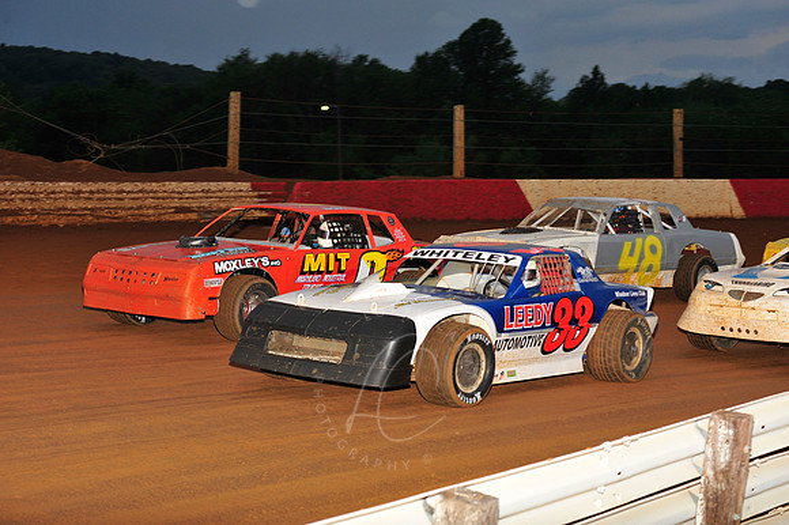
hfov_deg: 25.4
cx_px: 394
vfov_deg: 17.0
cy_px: 262
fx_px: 1752
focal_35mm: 80
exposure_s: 1/320
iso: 800
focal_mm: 80
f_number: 6.3
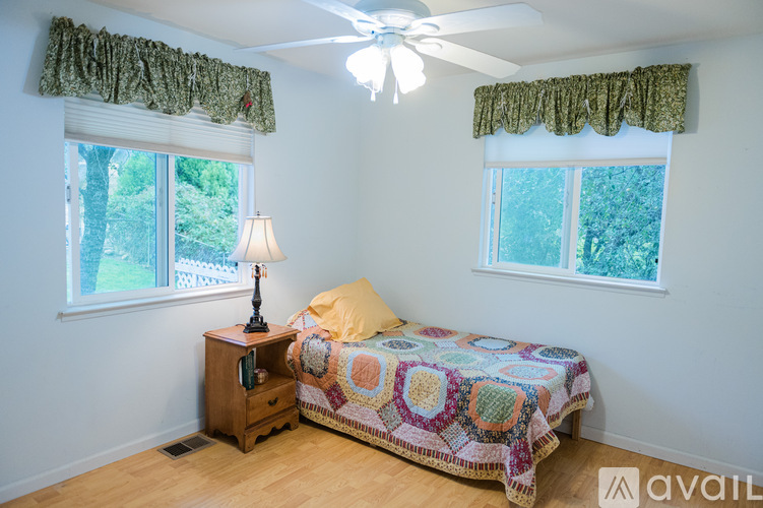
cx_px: 382
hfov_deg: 73.8
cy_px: 254
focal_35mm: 24
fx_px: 508
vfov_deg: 53.1
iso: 2500
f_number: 2.8
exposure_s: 1/500
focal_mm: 24
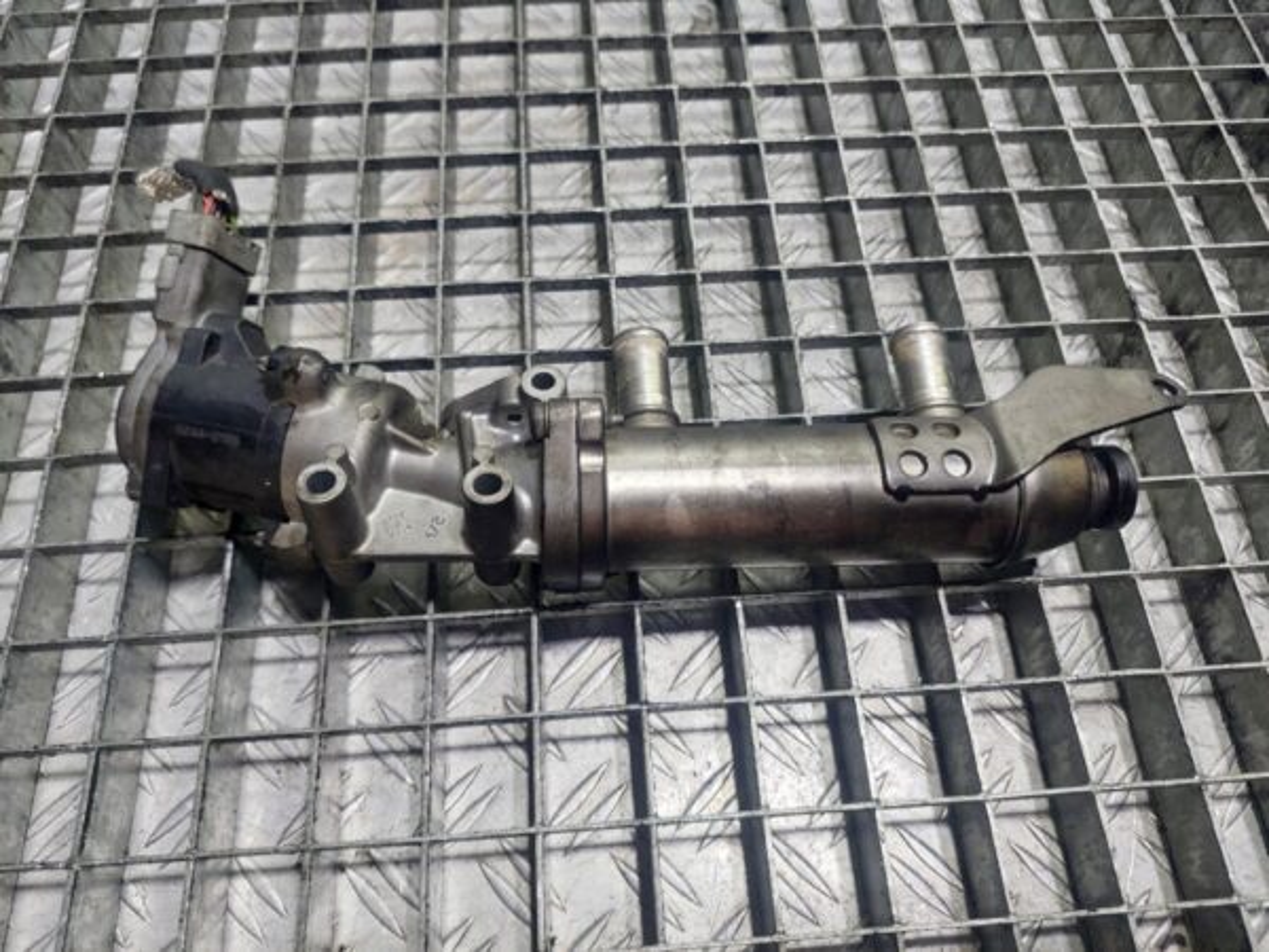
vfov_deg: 54.9
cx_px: 634
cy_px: 476
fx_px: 916
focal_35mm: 25
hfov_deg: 69.4
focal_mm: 5.23
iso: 125
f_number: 1.8
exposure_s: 1/50
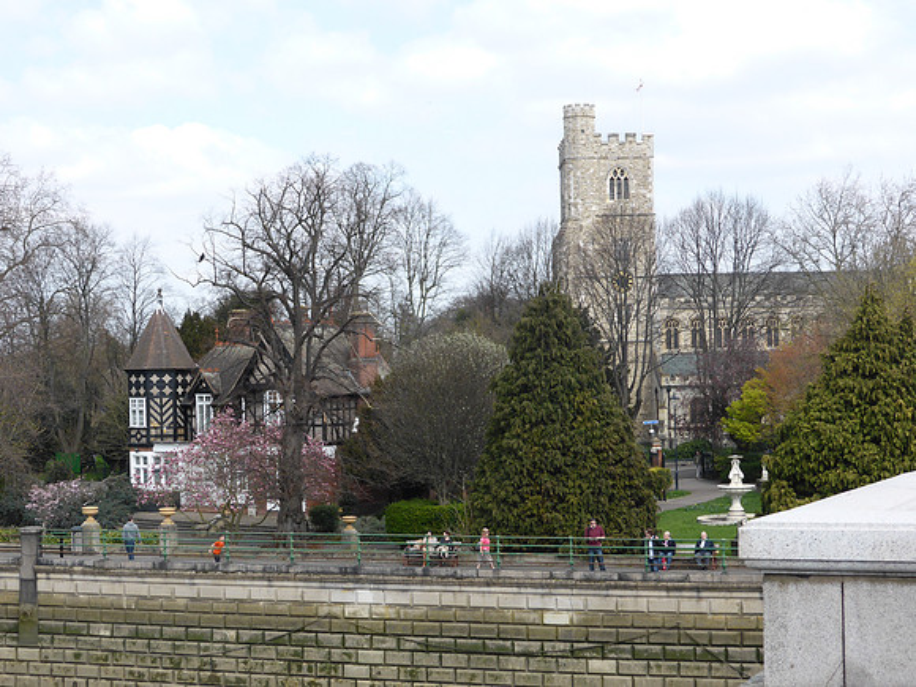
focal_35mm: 61
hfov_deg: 31.7
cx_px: 458
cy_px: 344
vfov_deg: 24.0
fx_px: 1614
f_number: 4.7
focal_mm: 10.3
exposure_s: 1/320
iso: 100
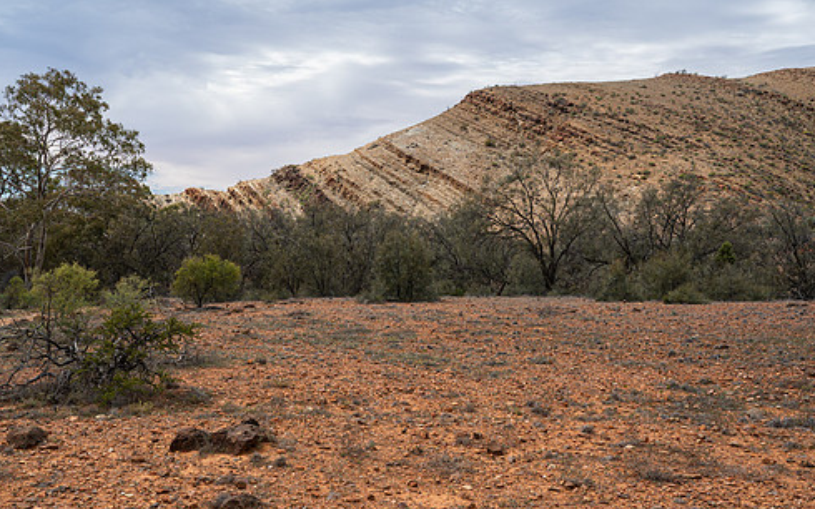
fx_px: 844
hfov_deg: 51.4
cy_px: 215
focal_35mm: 38
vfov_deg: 33.5
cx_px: 353
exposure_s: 1/320
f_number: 8
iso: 100
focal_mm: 31.5
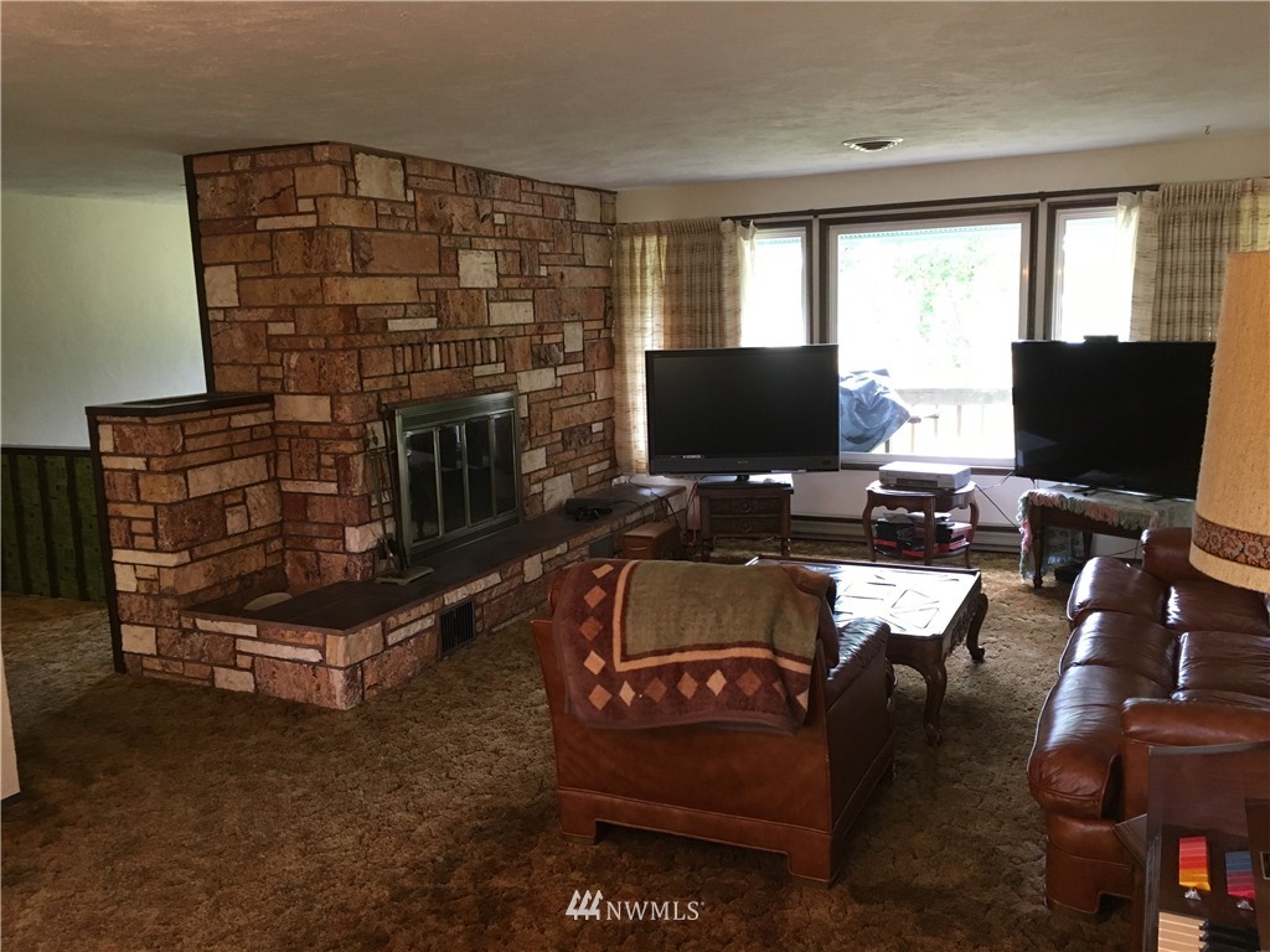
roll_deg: +1.9
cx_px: 635
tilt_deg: -8.7
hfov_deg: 61.7
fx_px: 1064
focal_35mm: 29
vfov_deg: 48.2
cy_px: 476
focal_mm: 4.15
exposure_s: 1/30
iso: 125
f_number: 2.2
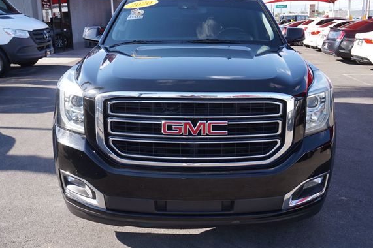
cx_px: 183
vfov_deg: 35.9
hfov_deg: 51.9
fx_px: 383
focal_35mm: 37
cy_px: 110
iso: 100
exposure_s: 1/125
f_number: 6.3
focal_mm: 22
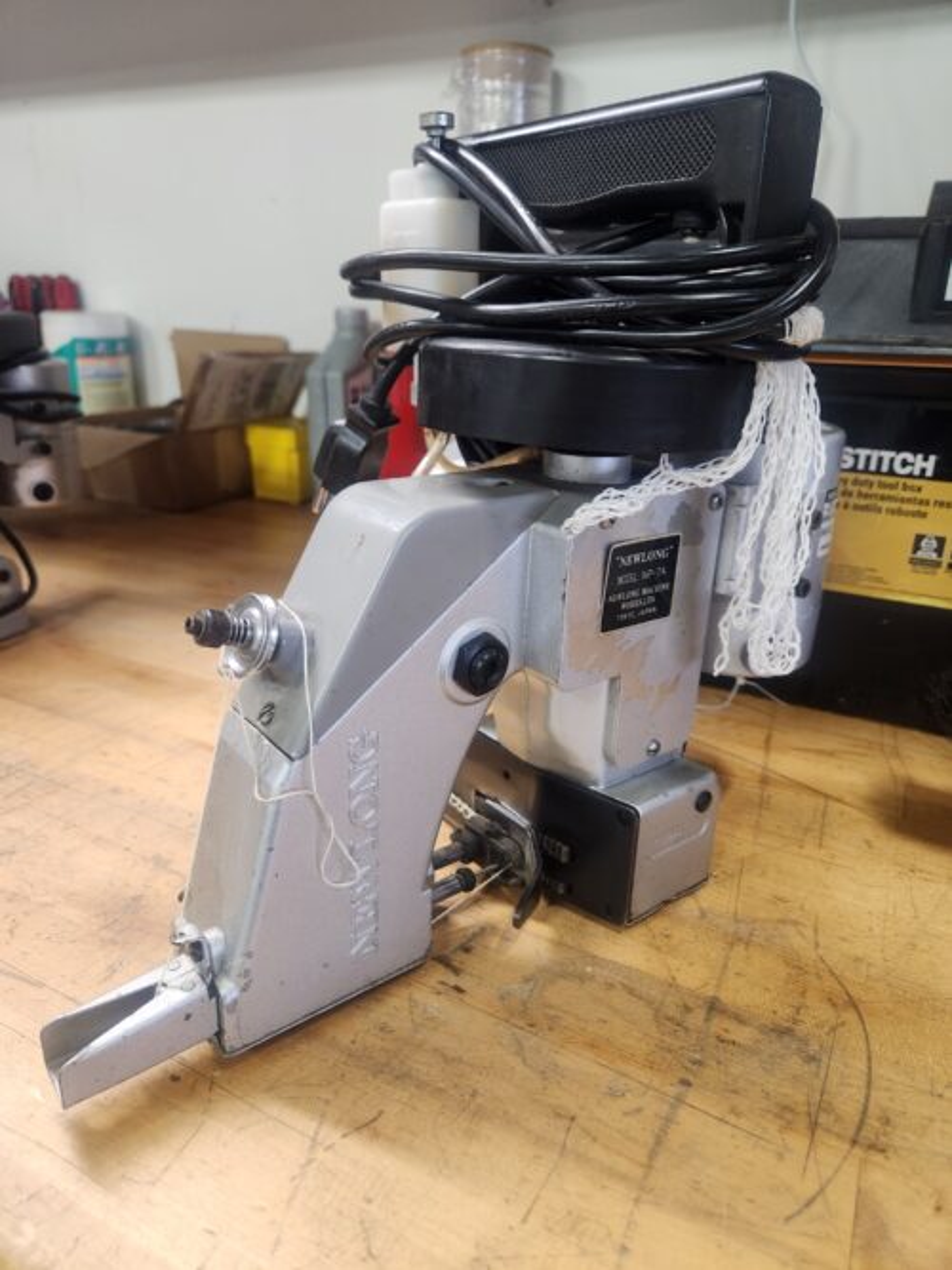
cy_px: 635
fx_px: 844
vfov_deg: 73.9
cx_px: 476
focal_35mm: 23
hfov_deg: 58.9
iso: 250
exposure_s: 1/120
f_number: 1.8
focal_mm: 5.4
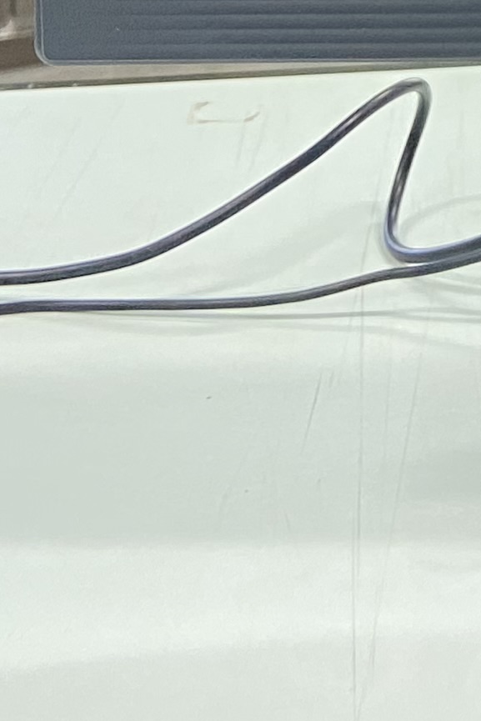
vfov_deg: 14.7
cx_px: 880
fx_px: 2524
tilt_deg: -8.0
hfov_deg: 10.2
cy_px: -488
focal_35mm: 126
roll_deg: -0.9
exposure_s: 1/50
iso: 125
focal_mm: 4.25
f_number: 1.8
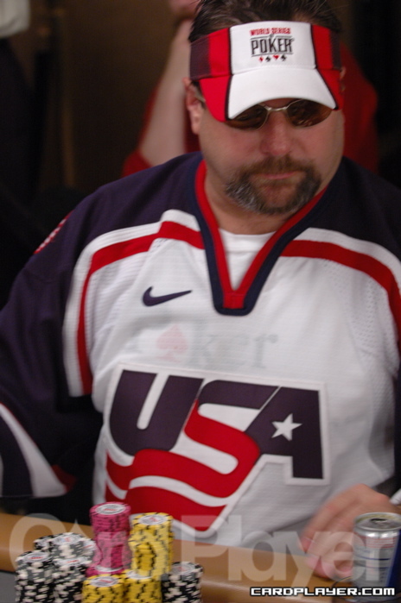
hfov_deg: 13.0
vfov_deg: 19.5
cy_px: 302
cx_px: 200
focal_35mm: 105
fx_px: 1759
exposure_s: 1/40
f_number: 3.5
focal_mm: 70
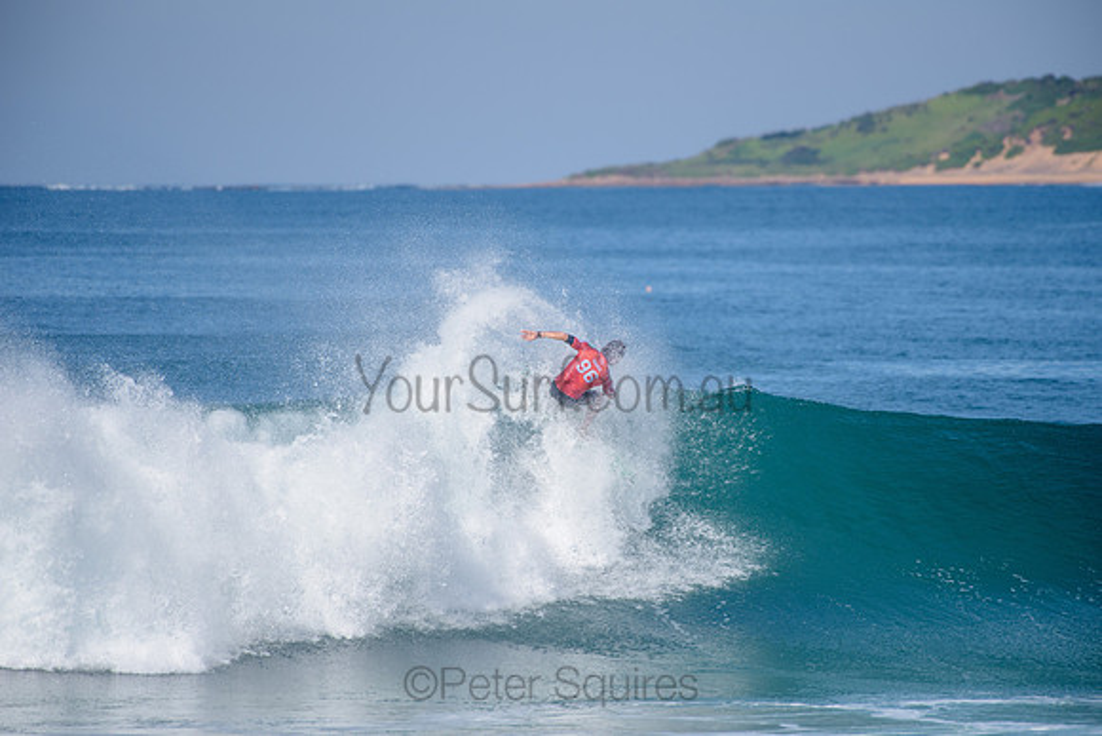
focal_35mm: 500
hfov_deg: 4.1
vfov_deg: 2.8
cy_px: 368
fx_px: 15308
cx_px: 551
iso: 160
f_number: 5.6
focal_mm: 500
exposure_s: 1/2000
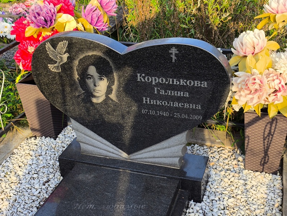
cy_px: 108
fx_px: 415
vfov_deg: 29.1
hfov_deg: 38.2
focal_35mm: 50
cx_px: 144
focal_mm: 4.71
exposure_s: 1/470
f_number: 1.7
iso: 50
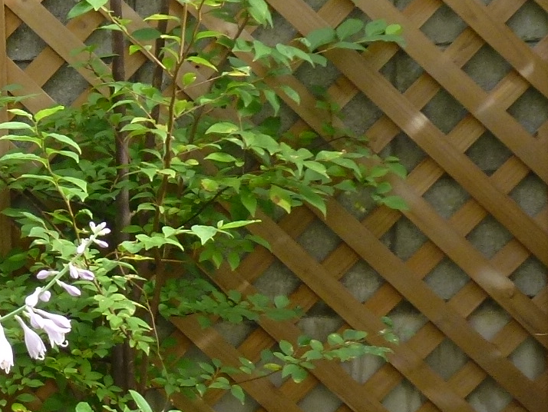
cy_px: 493
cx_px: -228
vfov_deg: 9.9
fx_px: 2328
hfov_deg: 12.8
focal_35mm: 147
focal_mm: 7.4
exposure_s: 1/80
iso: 160
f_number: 3.9
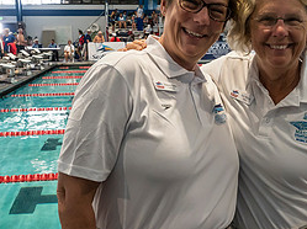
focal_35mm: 56
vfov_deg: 26.0
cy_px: 111
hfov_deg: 33.9
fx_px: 496
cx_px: 218
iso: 1000
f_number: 5
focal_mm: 12
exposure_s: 1/100
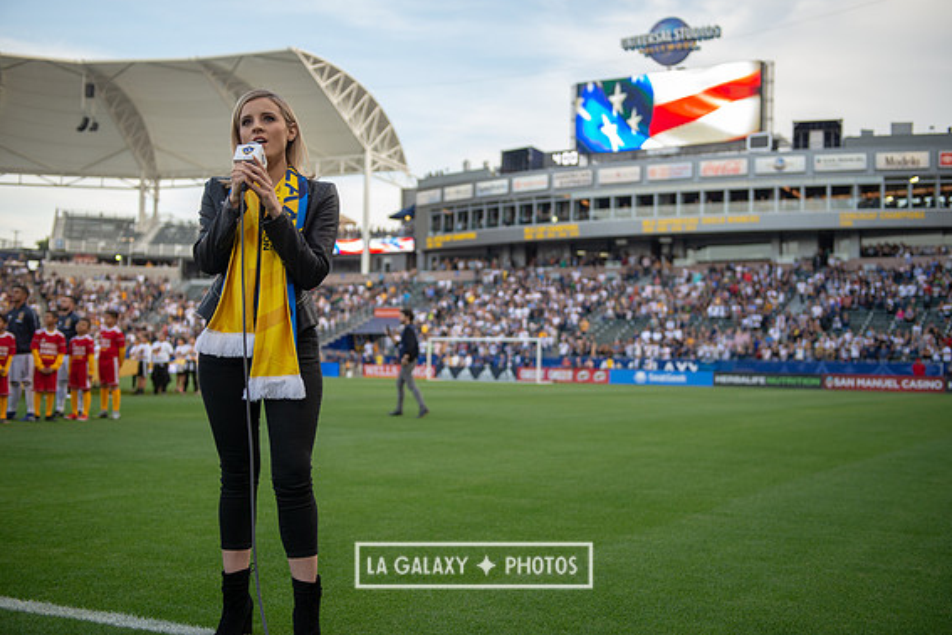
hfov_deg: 45.4
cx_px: 473
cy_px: 313
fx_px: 1137
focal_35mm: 43
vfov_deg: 31.2
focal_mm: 42
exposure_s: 1/800
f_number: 2.8
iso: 400
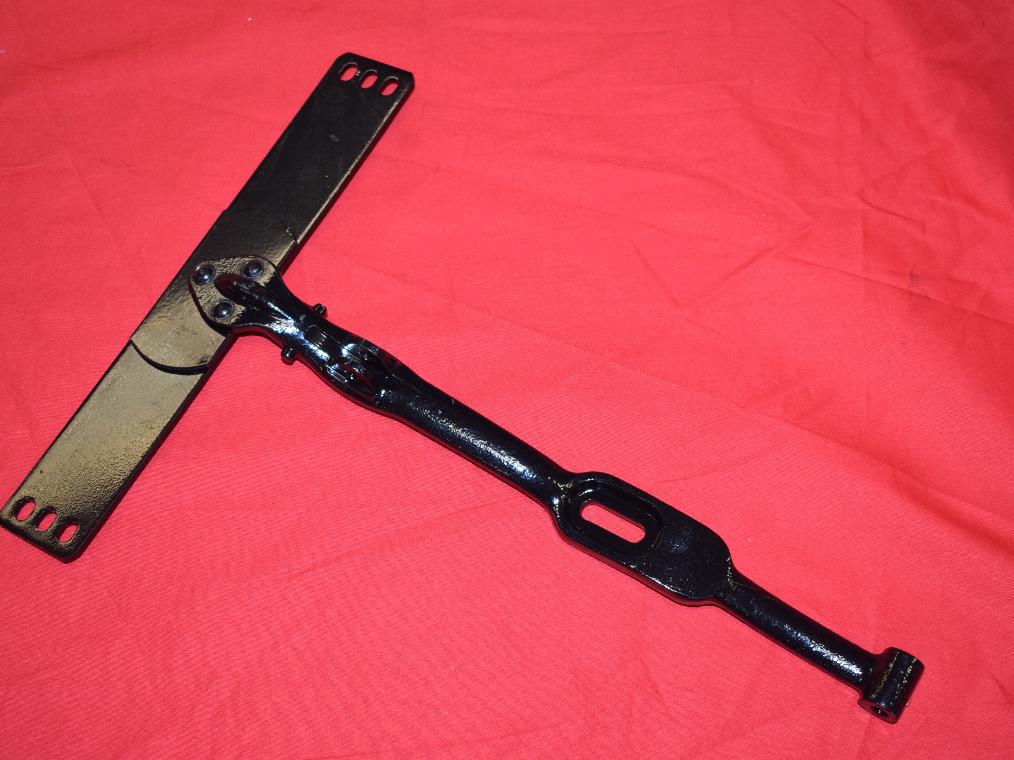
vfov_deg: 26.1
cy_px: 381
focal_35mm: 56
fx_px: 1640
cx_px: 508
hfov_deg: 34.4
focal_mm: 34
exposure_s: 1/125
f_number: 5.6
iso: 800
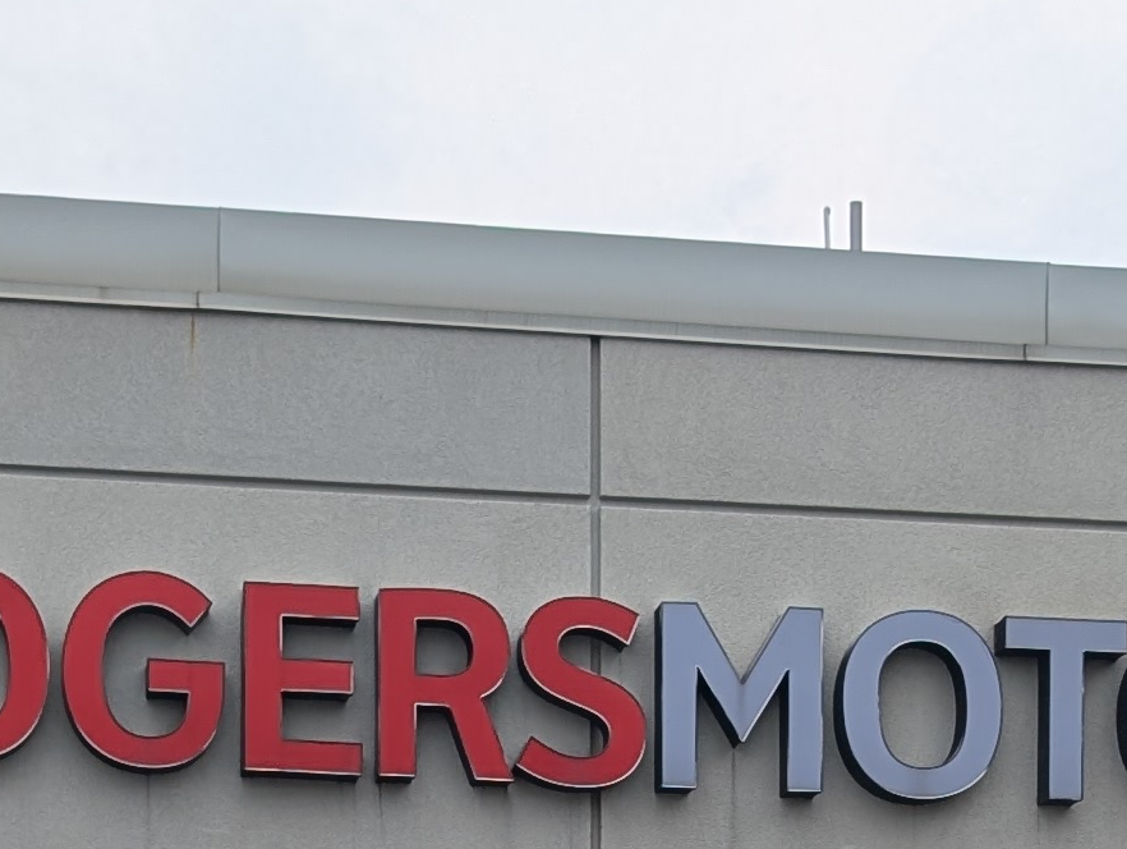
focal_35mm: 111
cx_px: 507
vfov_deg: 12.3
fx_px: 3619
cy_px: 1525
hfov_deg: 17.7
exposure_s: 1/1058
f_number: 1.68
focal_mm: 6.9
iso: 21
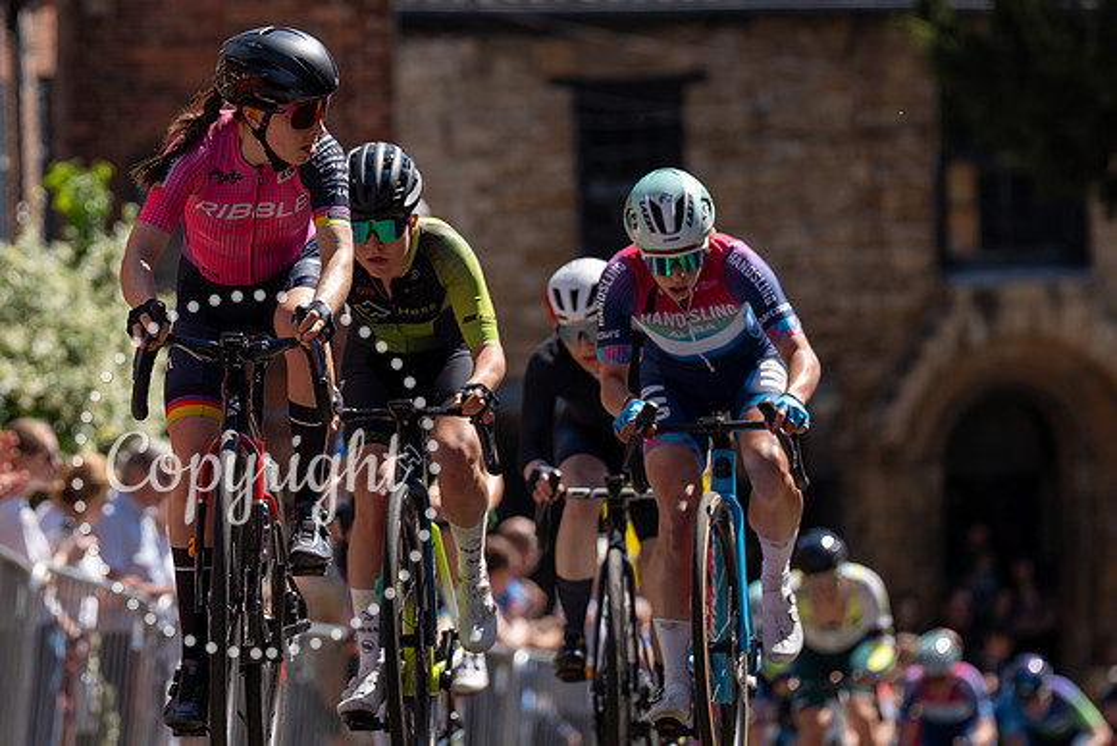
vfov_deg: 4.9
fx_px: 8776
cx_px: 327
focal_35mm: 283
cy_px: 219
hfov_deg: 7.3
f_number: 4
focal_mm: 200
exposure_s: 1/1600
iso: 100
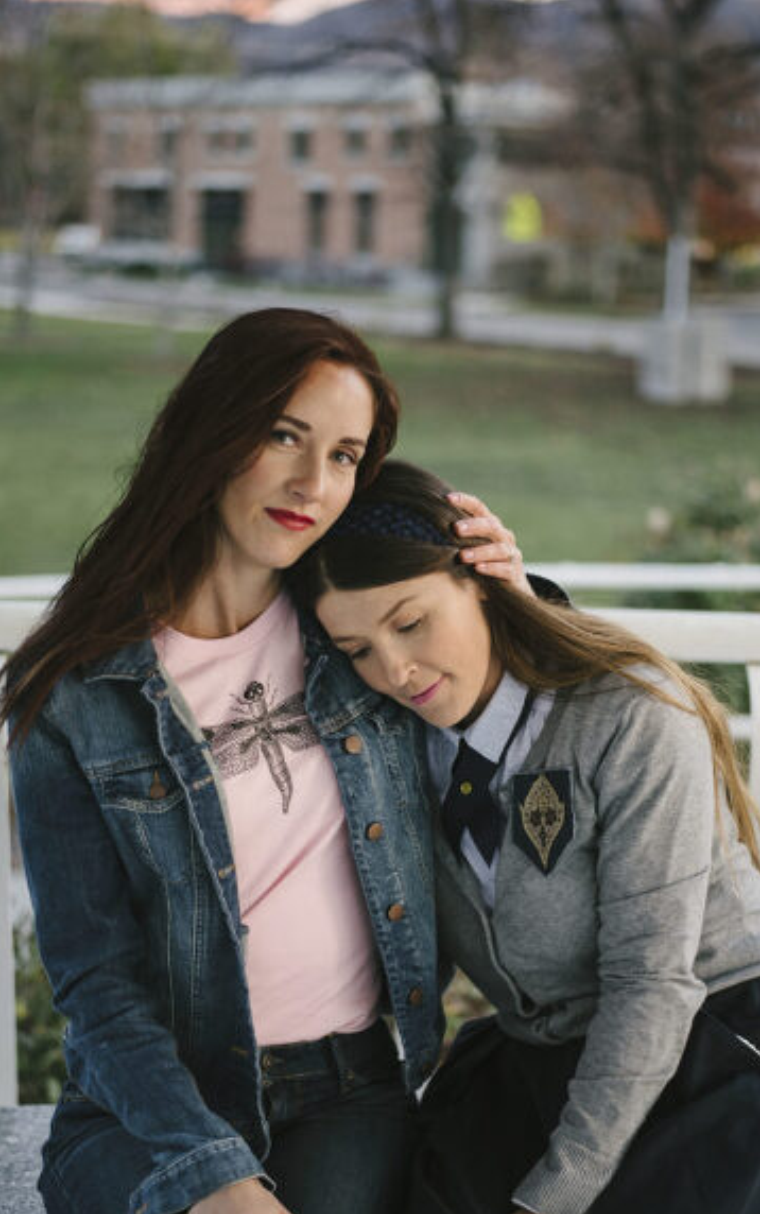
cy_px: 760
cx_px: 439
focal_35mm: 64
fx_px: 2119
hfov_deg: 20.3
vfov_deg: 31.8
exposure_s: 1/200
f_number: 1.8
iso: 400
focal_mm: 50
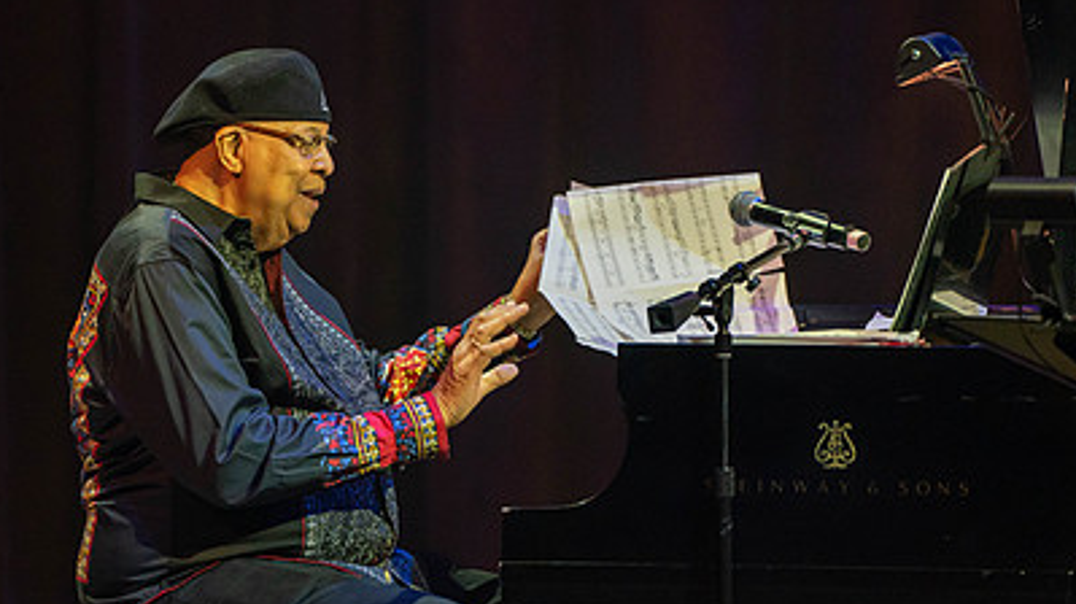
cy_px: 384
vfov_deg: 2.0
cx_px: 359
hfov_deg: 3.5
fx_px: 17396
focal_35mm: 610
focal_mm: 400
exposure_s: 1/250
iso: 3200
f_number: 6.3
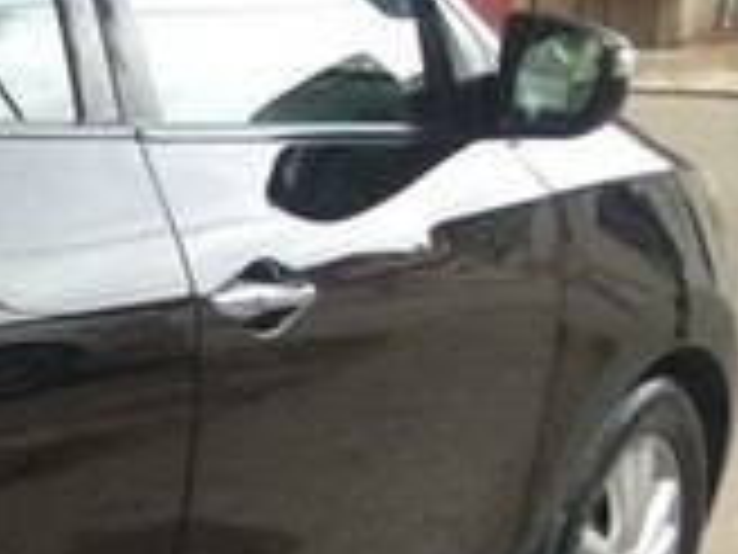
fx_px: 2494
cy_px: 673
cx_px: -612
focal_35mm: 117
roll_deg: +1.3
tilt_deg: -18.2
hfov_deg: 14.6
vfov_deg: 12.4
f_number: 2.2
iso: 64
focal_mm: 4.15
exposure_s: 1/33
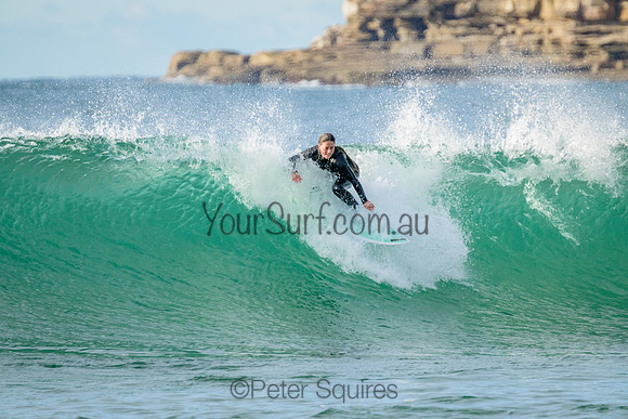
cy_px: 210
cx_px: 314
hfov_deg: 3.0
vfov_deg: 2.0
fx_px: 11864
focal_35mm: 680
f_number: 11
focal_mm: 680
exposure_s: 1/1250
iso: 3200
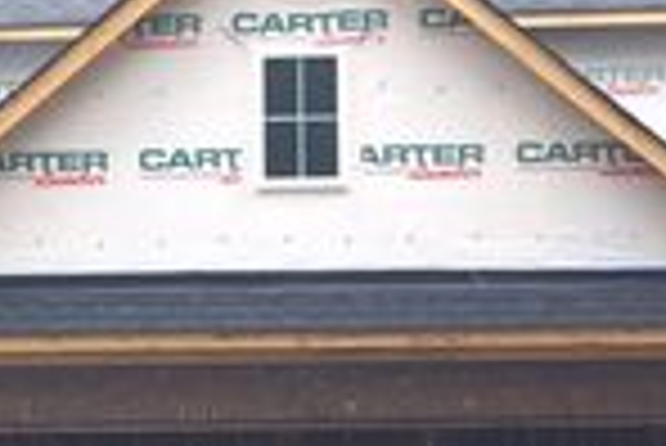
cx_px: -140
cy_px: 255
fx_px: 4685
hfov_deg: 8.1
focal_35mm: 253
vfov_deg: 5.4
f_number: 5.6
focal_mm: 50
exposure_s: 1/100
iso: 100
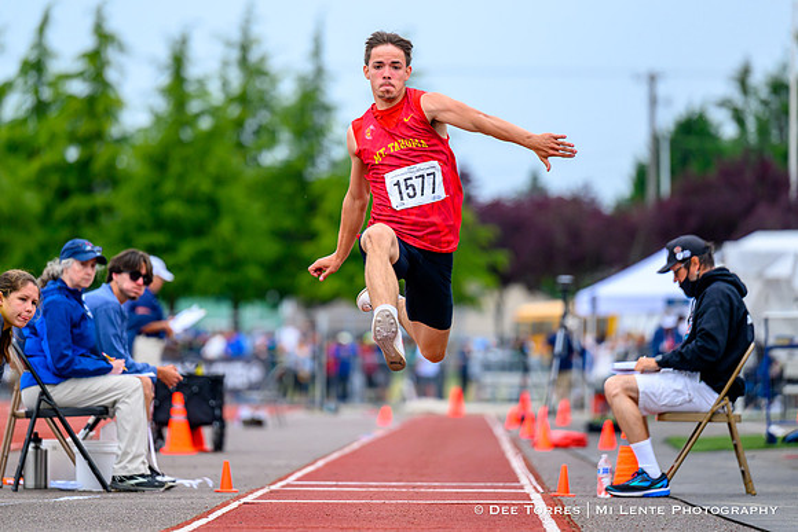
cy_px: 231
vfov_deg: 5.7
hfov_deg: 8.6
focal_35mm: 240
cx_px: 389
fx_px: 5317
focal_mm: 200
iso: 560
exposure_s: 1/2500
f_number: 3.2
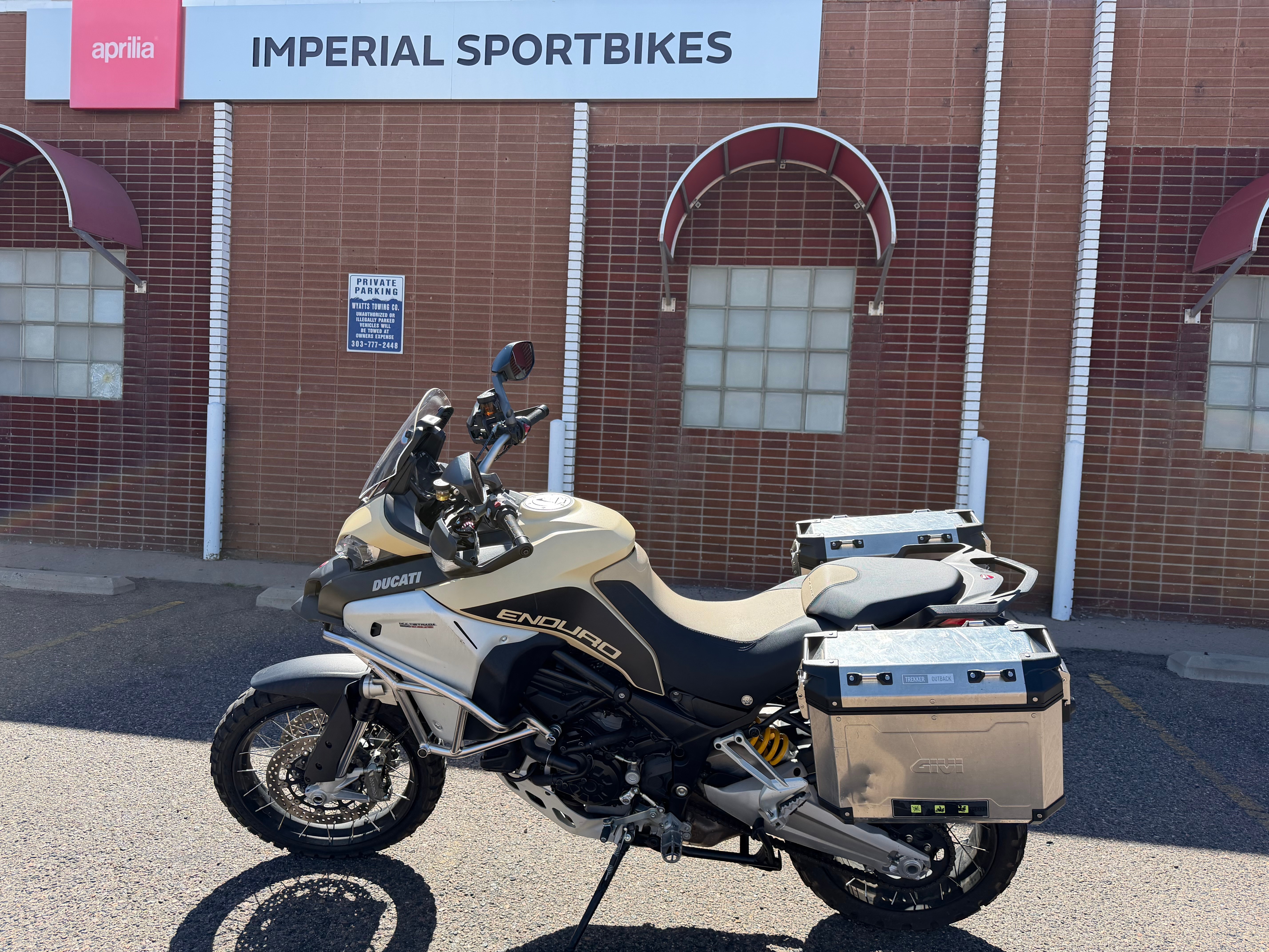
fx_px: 880
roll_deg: -2.1
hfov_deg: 71.6
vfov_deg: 56.8
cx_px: 634
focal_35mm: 24
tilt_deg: -2.3
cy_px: 476
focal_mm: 6.76
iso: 100
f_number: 1.78
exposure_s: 1/2232
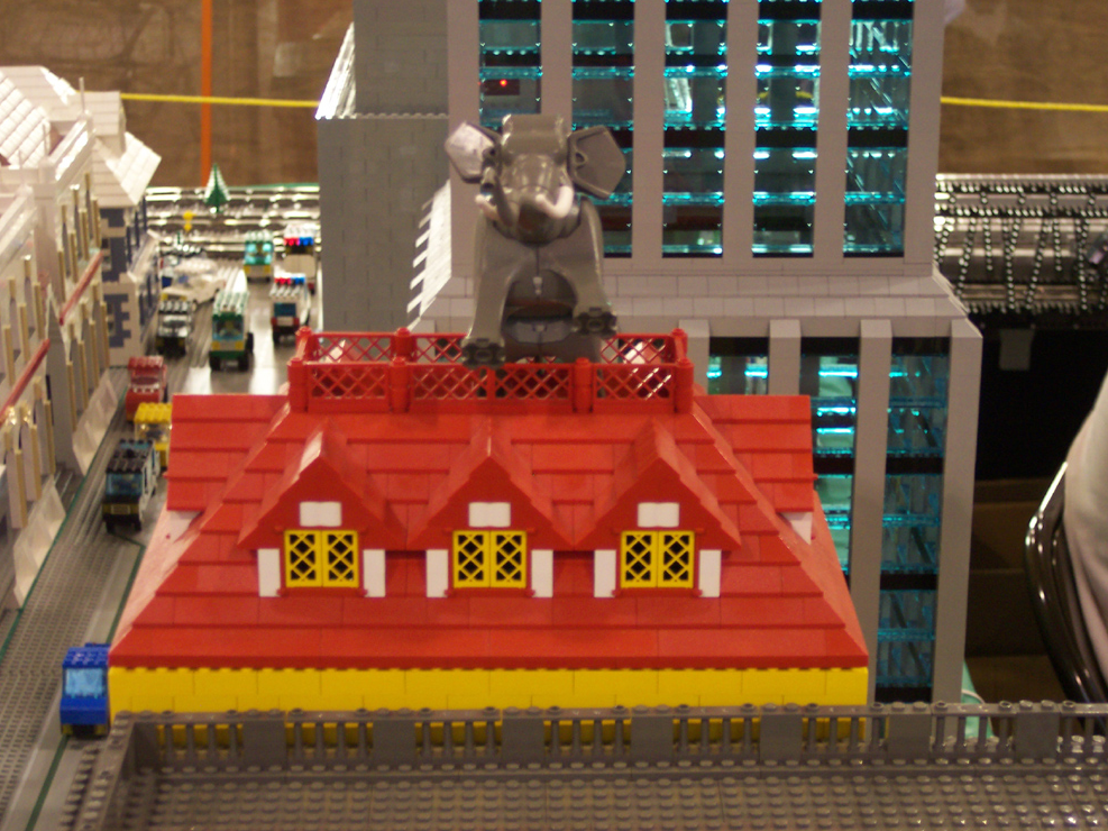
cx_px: 557
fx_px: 2464
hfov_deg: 25.3
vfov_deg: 19.1
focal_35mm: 77
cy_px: 417
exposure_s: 1/8
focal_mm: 16
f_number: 3.8
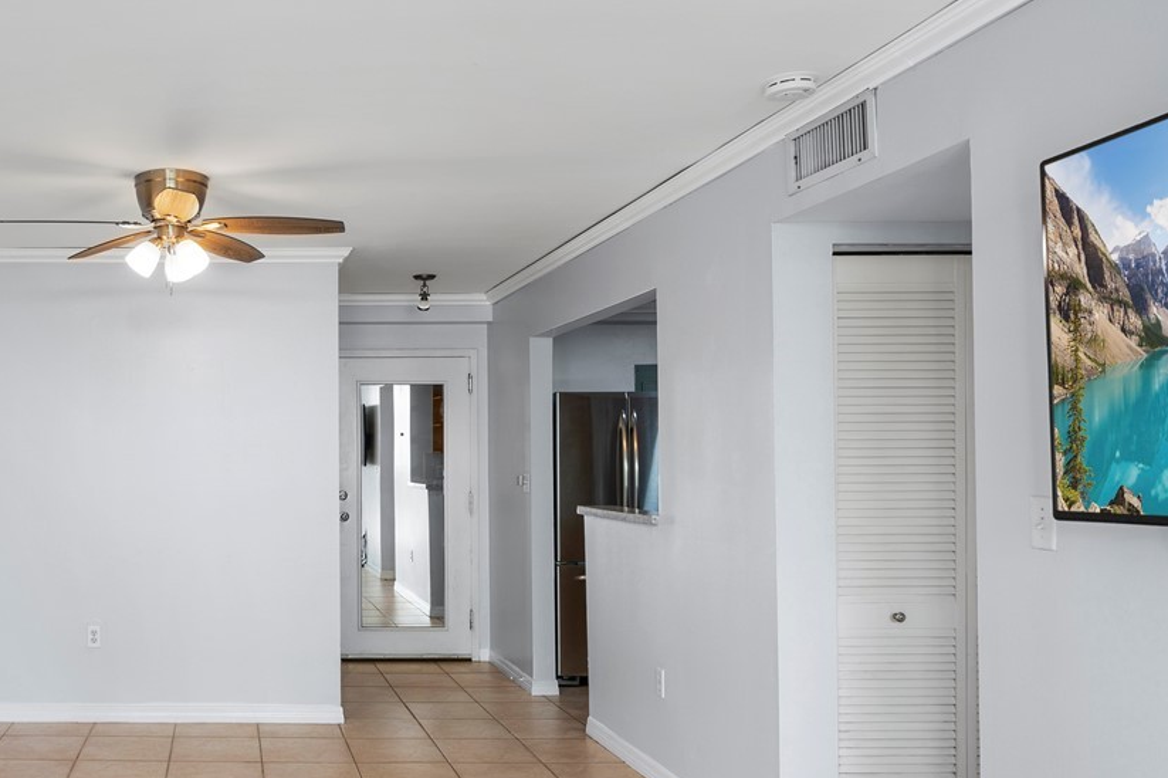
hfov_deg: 52.3
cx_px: 181
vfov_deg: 39.9
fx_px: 1070
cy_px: 437
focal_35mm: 33
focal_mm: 16
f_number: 9
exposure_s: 1/1.25
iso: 100
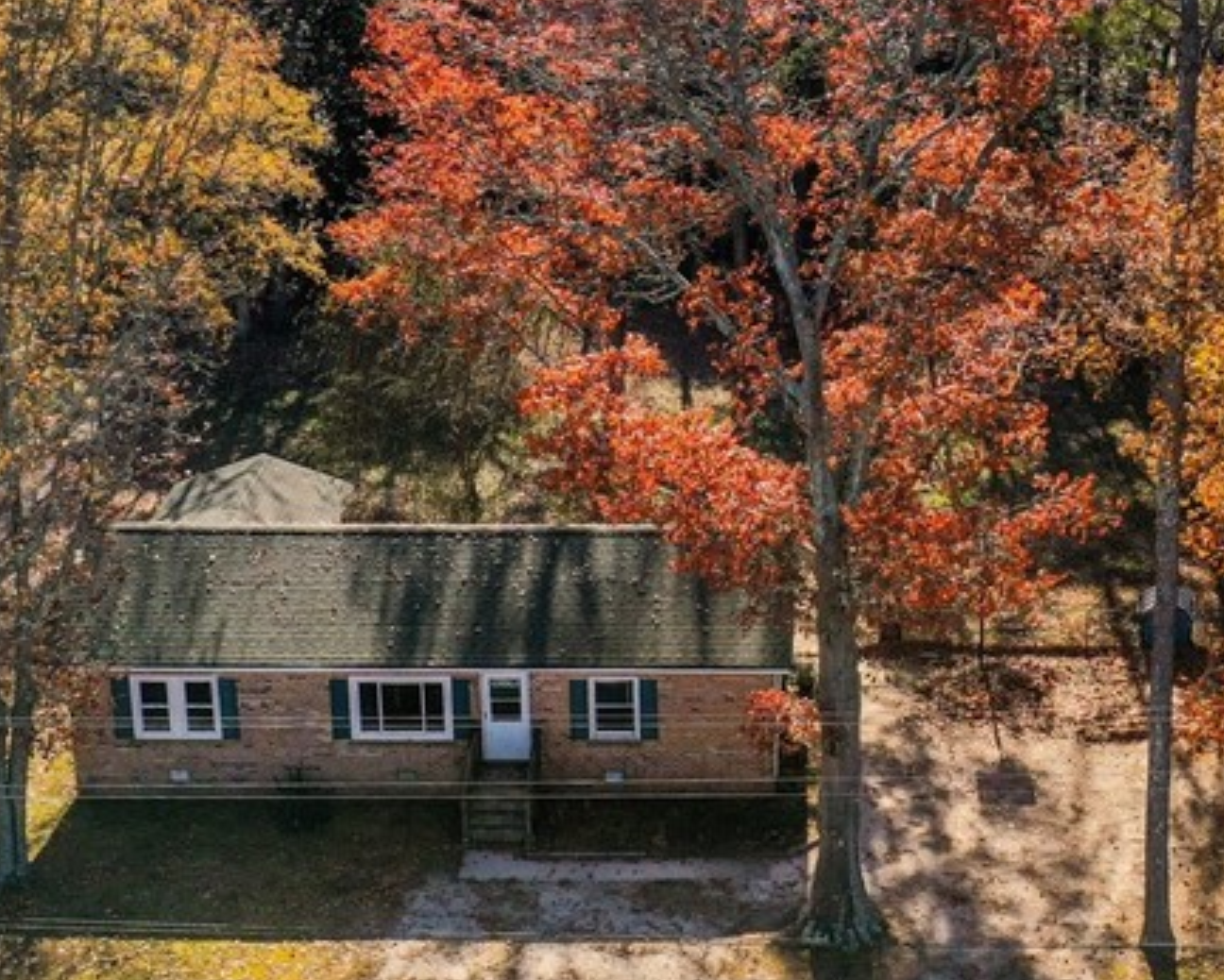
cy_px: 299
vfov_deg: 23.0
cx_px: 870
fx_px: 2392
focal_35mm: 66
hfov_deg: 28.4
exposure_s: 1/80
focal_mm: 10.26
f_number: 3.5
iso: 100
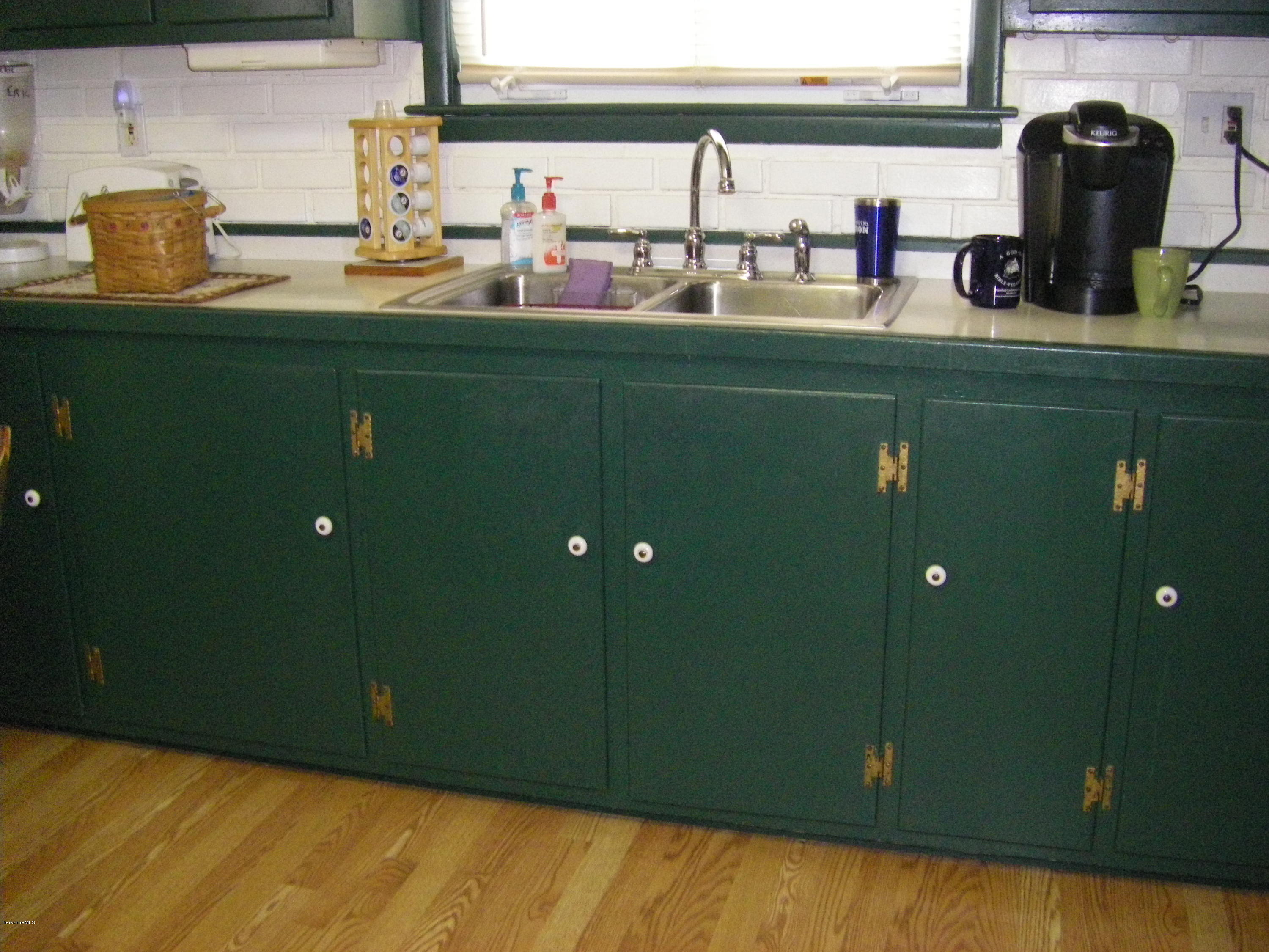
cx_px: 634
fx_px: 1393
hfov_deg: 49.0
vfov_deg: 37.7
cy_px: 476
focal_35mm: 38
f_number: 3.5
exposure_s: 1/50
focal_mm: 6.3
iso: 800
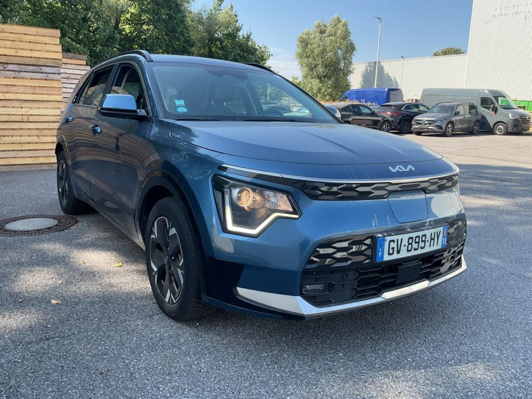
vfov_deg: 48.2
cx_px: 266
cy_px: 200
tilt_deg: -12.1
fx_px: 446
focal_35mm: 29
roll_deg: -3.9
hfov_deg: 61.7
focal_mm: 3
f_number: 1.8
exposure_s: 1/344
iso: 16
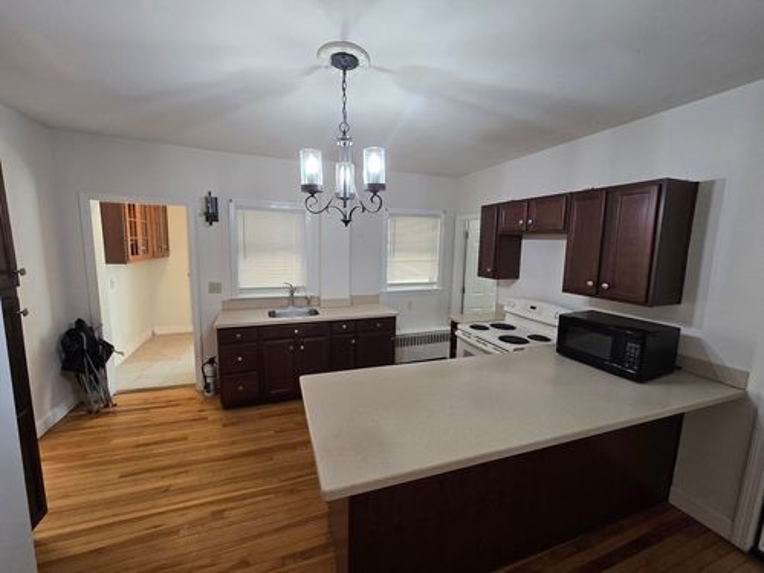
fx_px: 287
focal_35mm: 13
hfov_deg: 106.2
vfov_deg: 89.9
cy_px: 286
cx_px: 382
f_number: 2.2
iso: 200
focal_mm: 2.2
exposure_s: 1/60
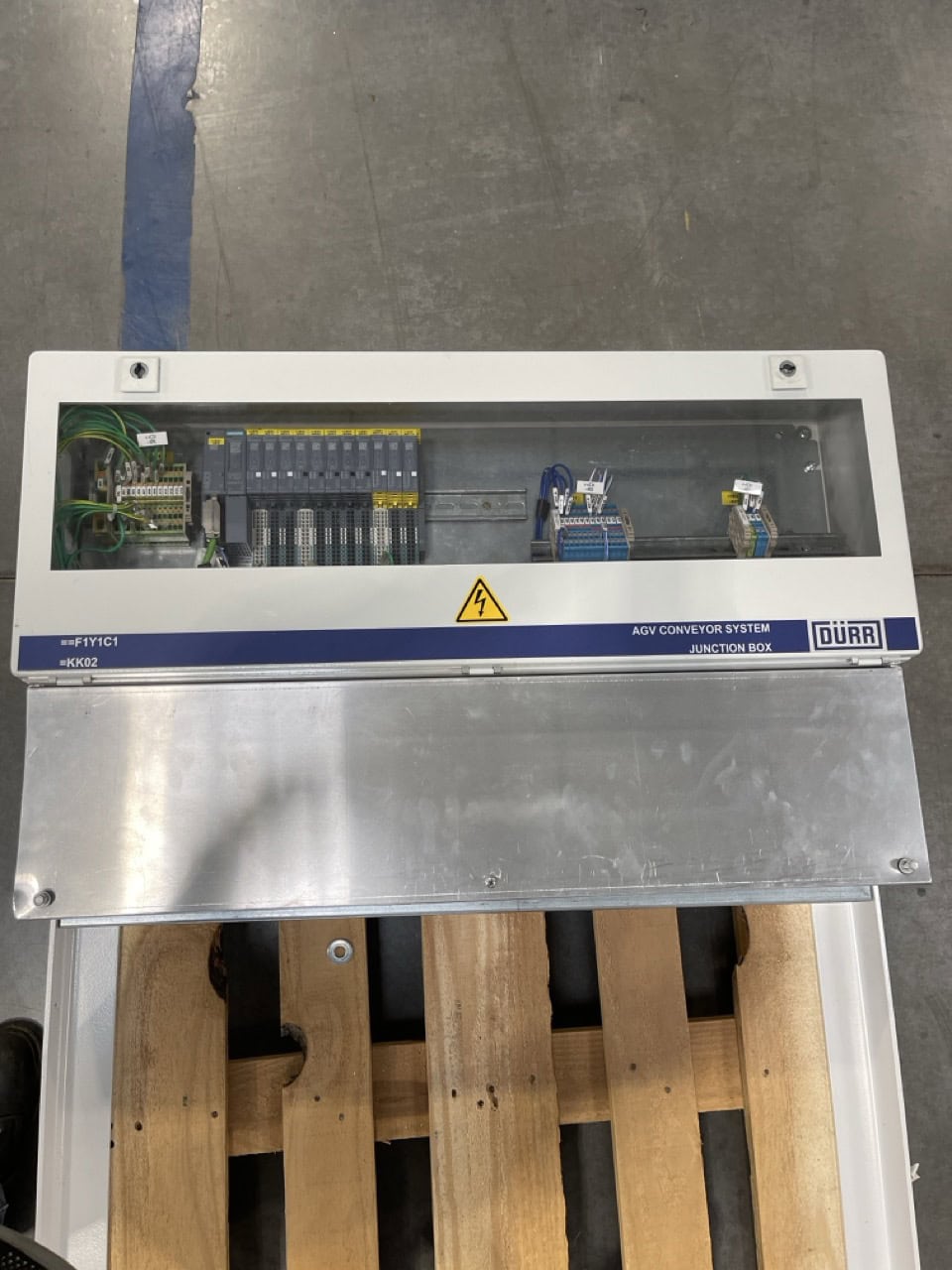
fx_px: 917
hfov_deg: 54.9
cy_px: 635
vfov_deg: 69.4
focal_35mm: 25
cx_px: 476
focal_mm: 5.1
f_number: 1.6
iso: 100
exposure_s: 1/121
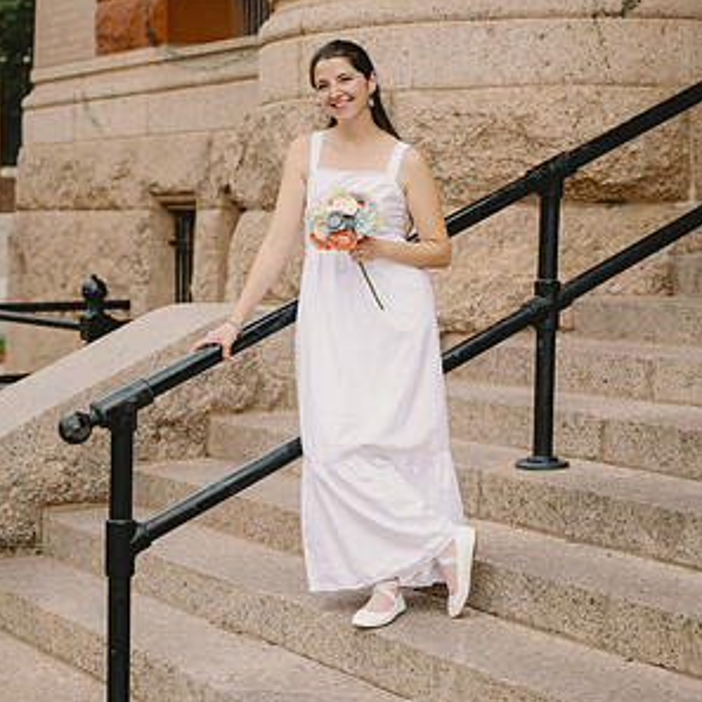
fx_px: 1744
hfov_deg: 22.8
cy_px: 333
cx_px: 352
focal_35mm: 76
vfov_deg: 22.8
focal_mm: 59
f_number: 2.8
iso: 400
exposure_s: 1/2000
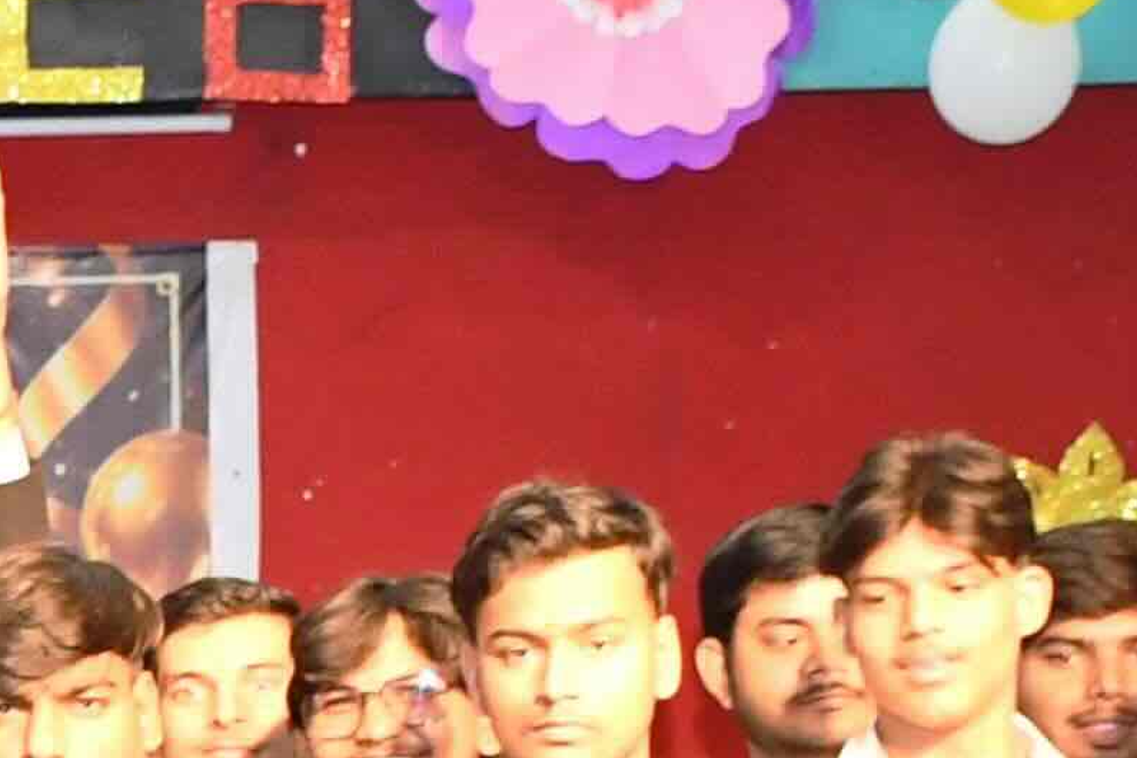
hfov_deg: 7.1
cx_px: -1217
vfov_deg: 4.8
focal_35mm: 280
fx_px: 8843
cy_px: 1356
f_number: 5
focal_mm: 27
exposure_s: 1/100
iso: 2000
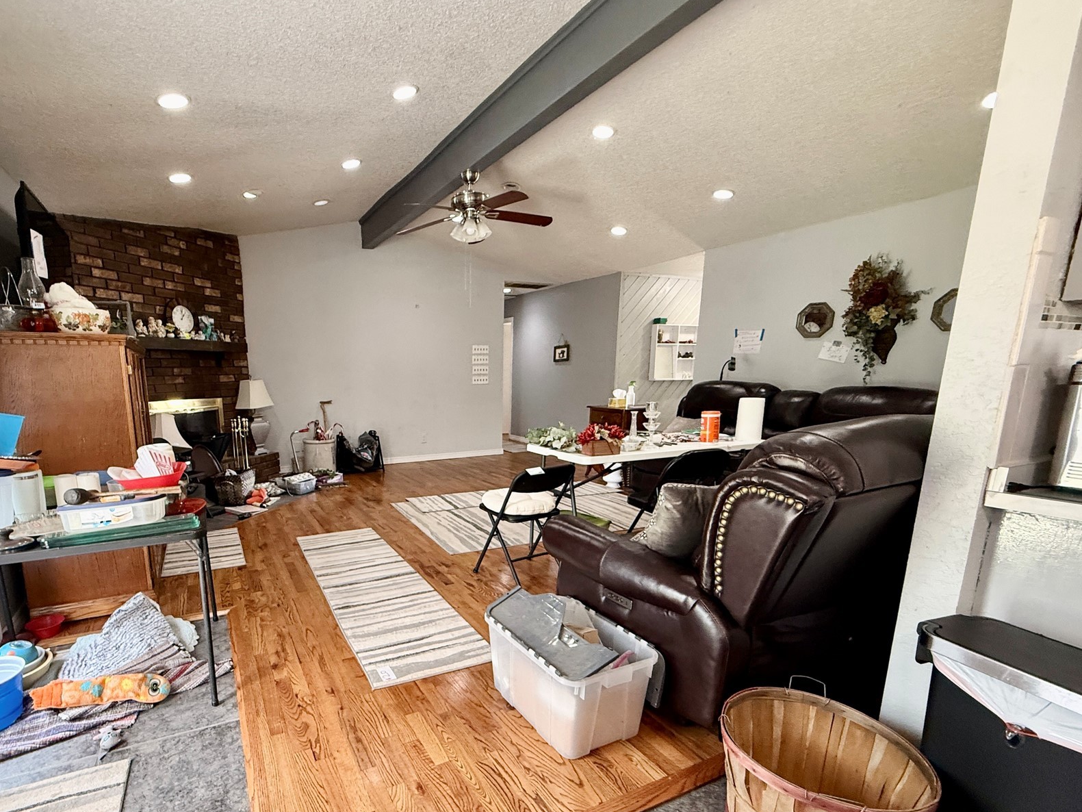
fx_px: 531
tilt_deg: -11.6
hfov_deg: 90.0
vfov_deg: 74.1
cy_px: 479
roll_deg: -0.1
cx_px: 438
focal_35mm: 17
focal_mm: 2.22
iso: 400
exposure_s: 1/60
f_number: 2.2
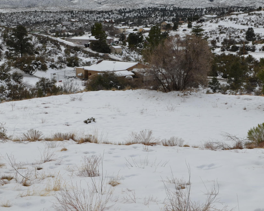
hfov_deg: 30.5
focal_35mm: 62
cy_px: 82
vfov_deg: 24.5
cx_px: 145
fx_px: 484
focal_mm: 24
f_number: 10
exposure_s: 1/400
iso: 100
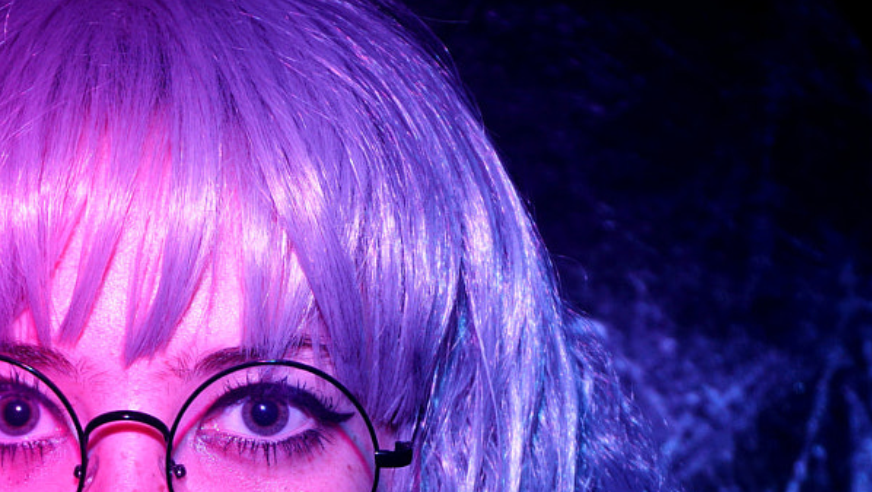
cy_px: 577
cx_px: 127
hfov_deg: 18.6
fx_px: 2623
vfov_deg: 10.5
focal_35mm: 113
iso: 100
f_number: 5.6
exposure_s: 1/100
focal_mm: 27
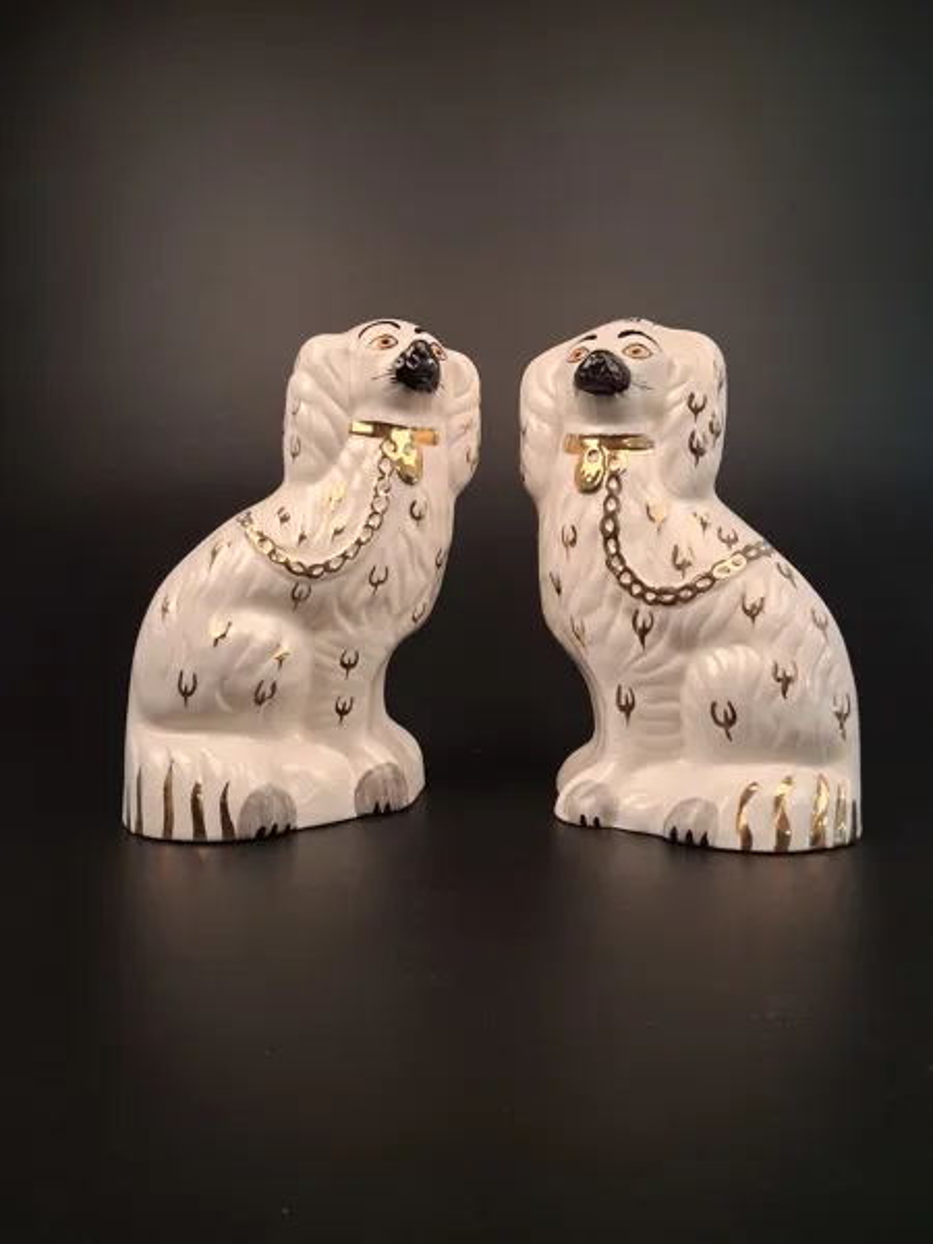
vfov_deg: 65.3
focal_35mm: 27
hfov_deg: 51.4
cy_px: 622
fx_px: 970
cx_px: 466
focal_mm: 4
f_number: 1.8
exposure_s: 1/100
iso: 400
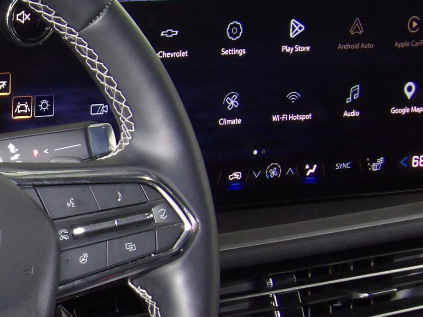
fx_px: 1576
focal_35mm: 129
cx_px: -115
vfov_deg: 11.5
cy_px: 249
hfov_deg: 14.7
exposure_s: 1/32
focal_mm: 8.2
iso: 200
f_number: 3.8
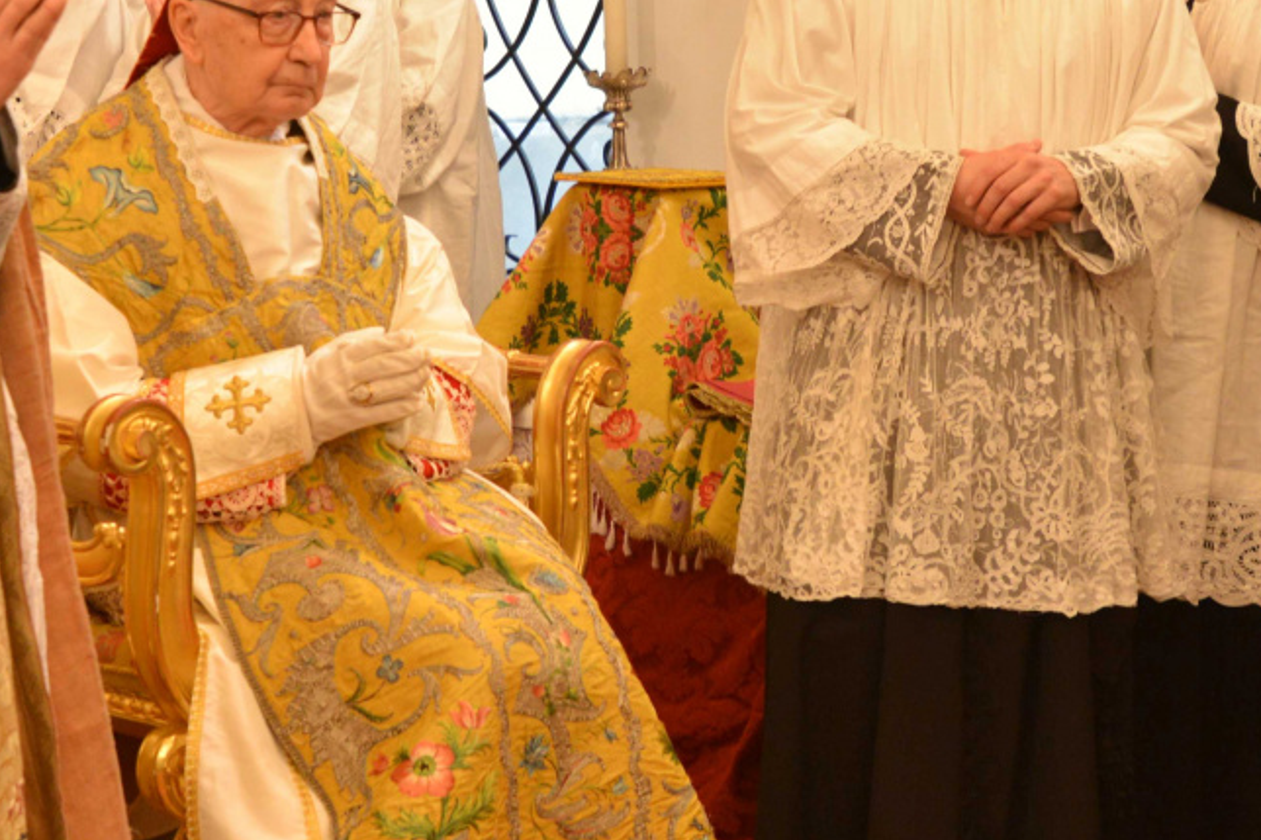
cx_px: 775
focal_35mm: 88
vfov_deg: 15.5
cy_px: 290
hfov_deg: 23.1
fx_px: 3081
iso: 1600
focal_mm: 35
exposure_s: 1/80
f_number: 4.5
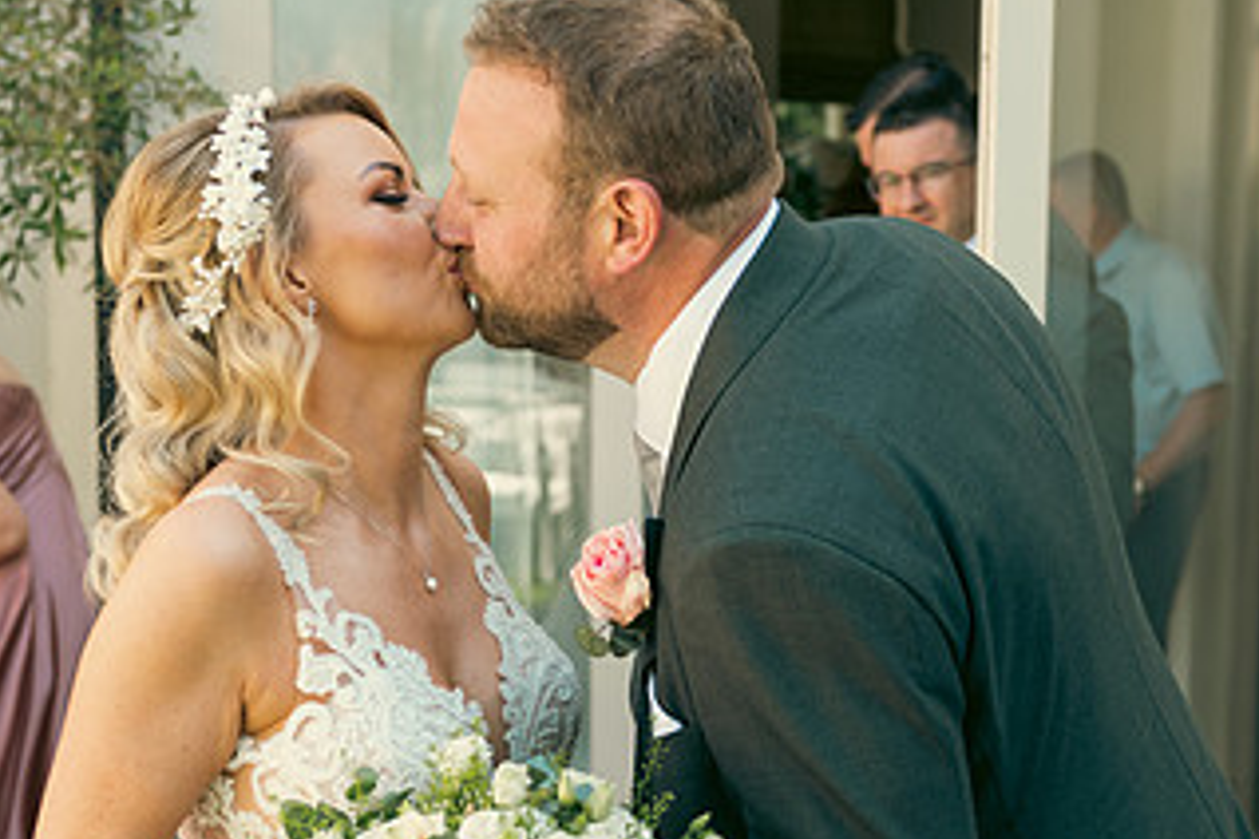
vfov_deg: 18.6
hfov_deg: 27.7
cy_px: 552
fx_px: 2553
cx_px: 630
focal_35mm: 73
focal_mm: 40
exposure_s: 1/250
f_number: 3.5
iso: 100
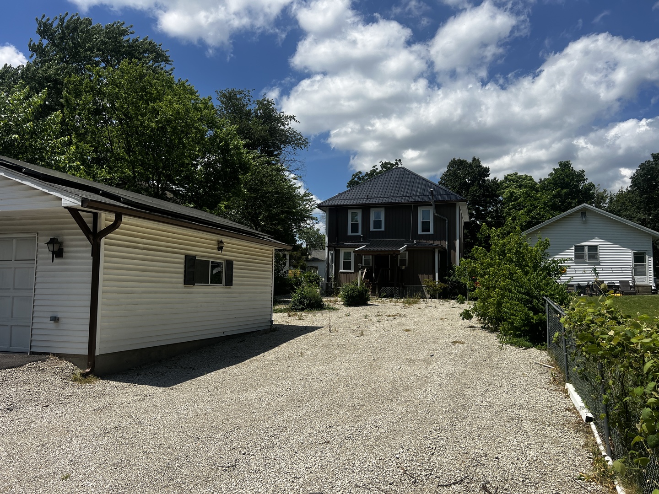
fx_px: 495
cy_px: 247
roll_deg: -2.4
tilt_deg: +5.6
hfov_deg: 67.3
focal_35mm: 26
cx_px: 330
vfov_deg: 53.1
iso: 50
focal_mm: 5.7
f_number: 1.5
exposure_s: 1/6579
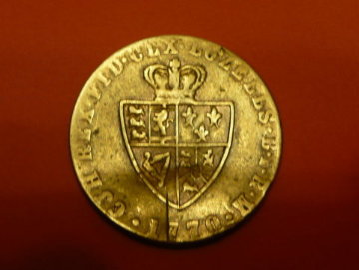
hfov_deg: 25.7
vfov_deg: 19.4
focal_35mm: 76
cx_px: 180
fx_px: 788
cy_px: 135
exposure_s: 1/8
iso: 200
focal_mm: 9.1
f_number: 4.3
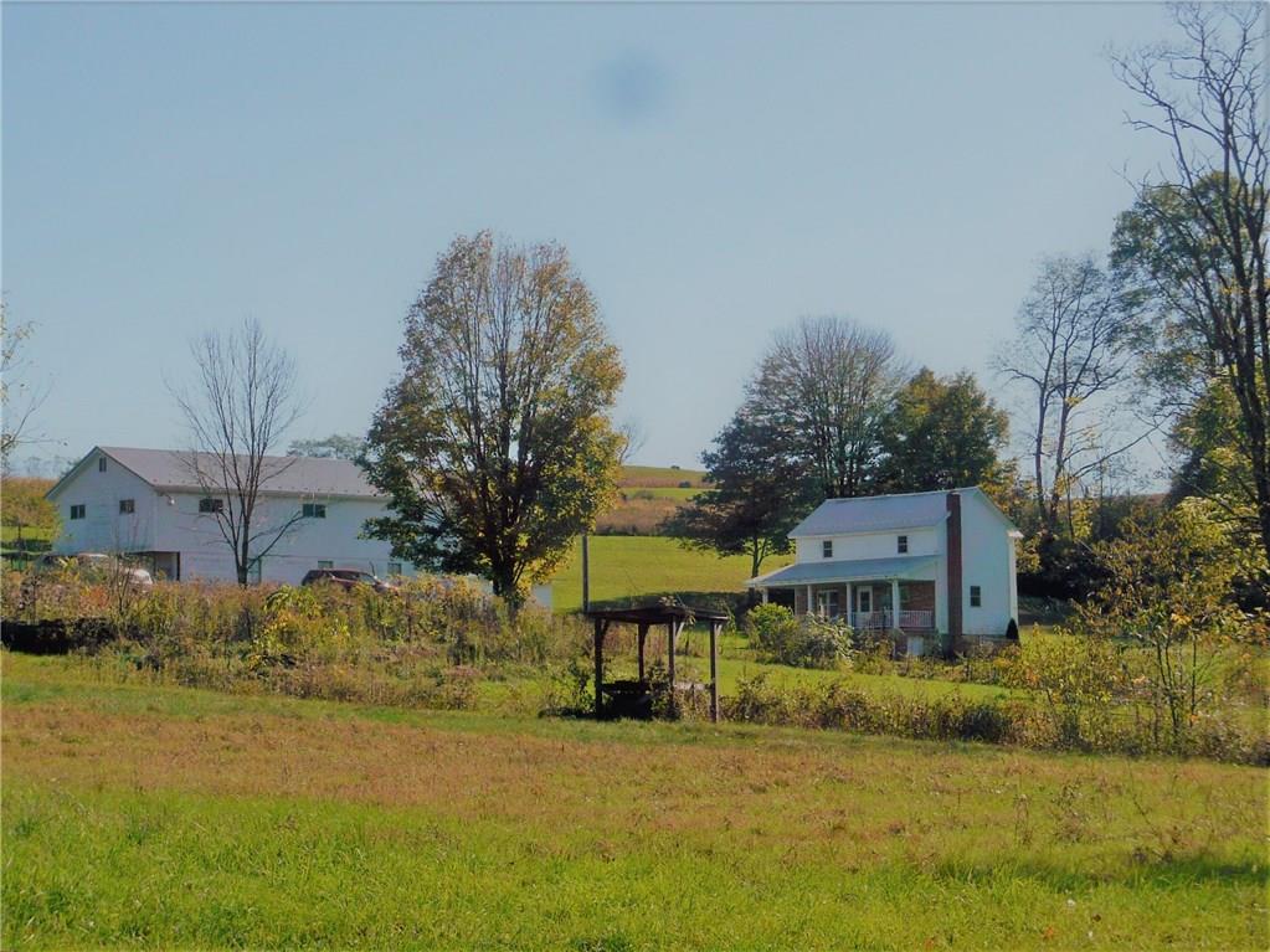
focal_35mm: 81
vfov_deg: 18.2
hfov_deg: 24.1
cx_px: 635
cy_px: 476
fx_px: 2971
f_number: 13
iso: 100
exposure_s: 1/125
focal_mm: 10.3
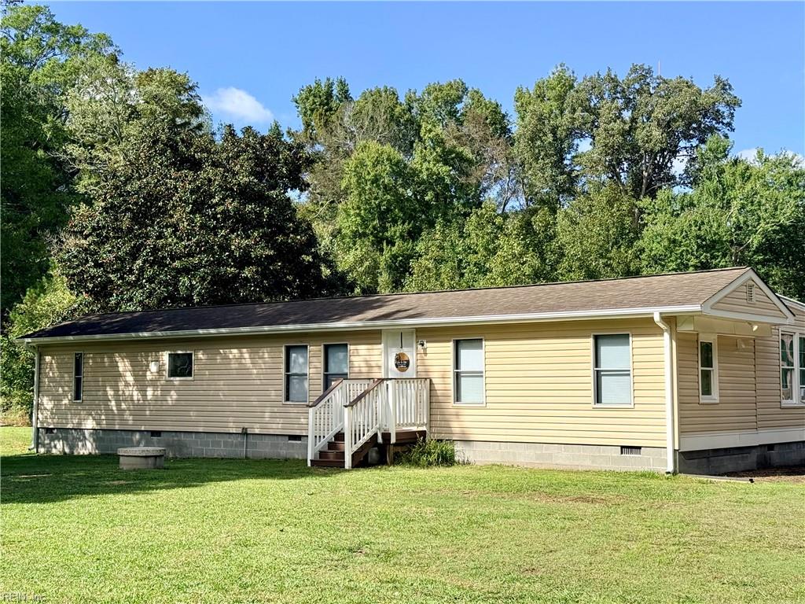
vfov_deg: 30.3
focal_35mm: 48
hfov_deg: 39.7
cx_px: 402
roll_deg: +0.0
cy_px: 302
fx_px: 1116
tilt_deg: +5.1
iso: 64
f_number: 1.78
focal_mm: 6.76
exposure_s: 1/3226
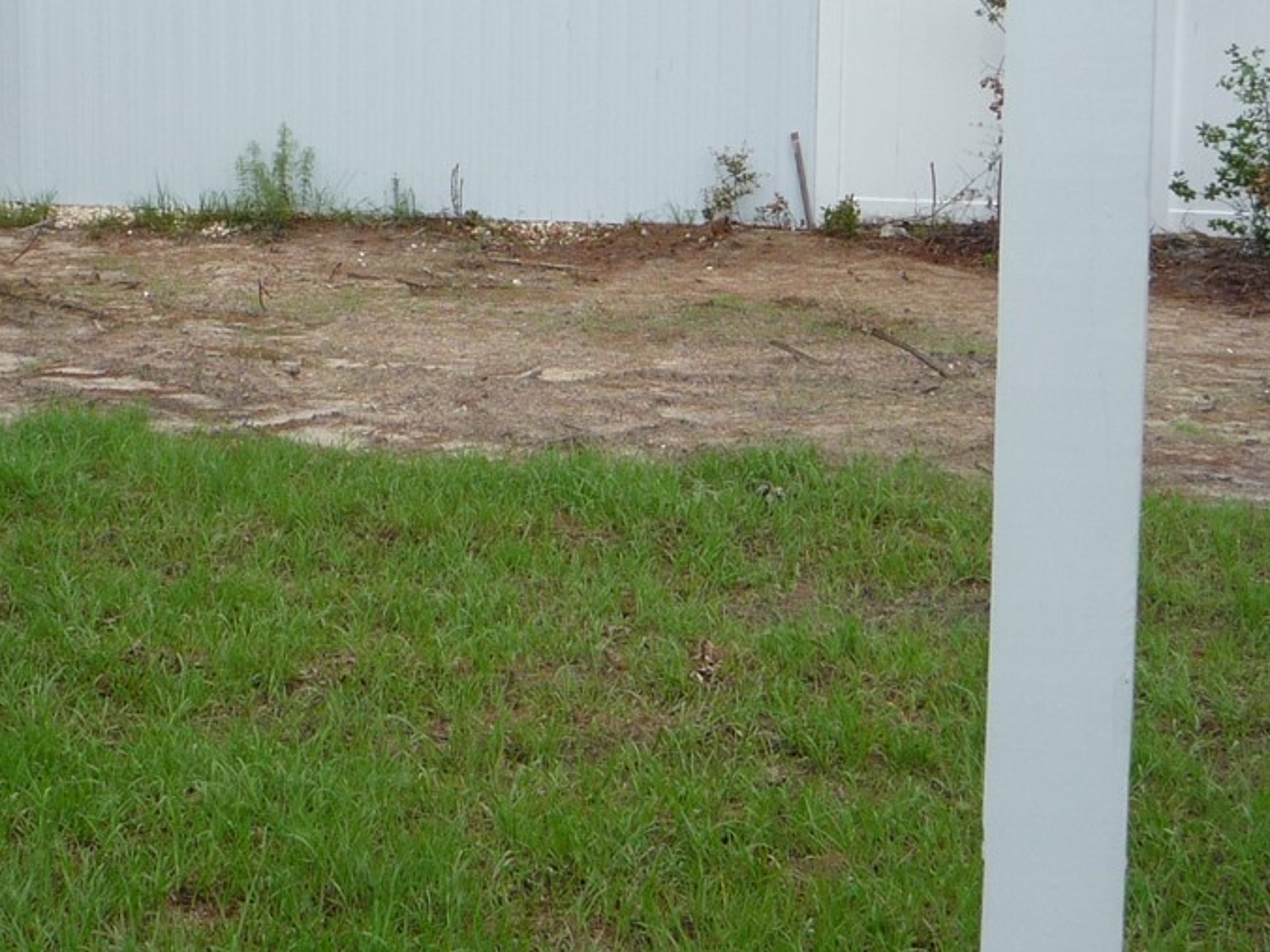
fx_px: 2605
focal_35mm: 71
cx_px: 517
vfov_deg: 20.5
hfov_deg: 27.3
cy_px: 203
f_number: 4
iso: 100
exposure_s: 1/400
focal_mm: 5.2
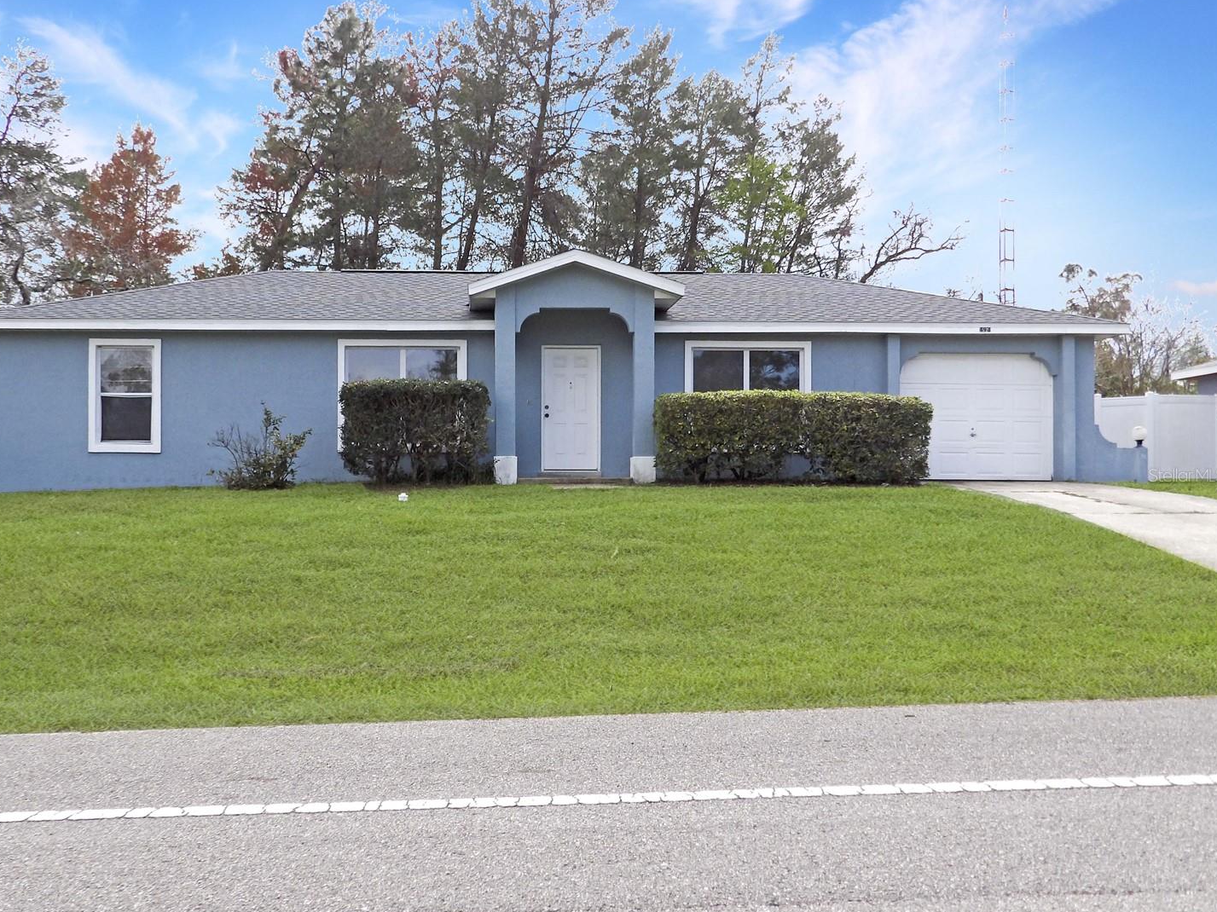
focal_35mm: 37
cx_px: 547
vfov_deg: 38.7
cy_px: 475
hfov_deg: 50.1
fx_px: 1301
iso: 100
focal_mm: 5.9
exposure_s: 1/730
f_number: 3.6
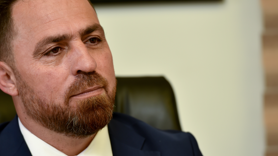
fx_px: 2042
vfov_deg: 4.4
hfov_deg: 7.8
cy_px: 74
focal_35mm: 277
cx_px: 113
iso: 100
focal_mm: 200
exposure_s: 1/60
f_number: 3.5
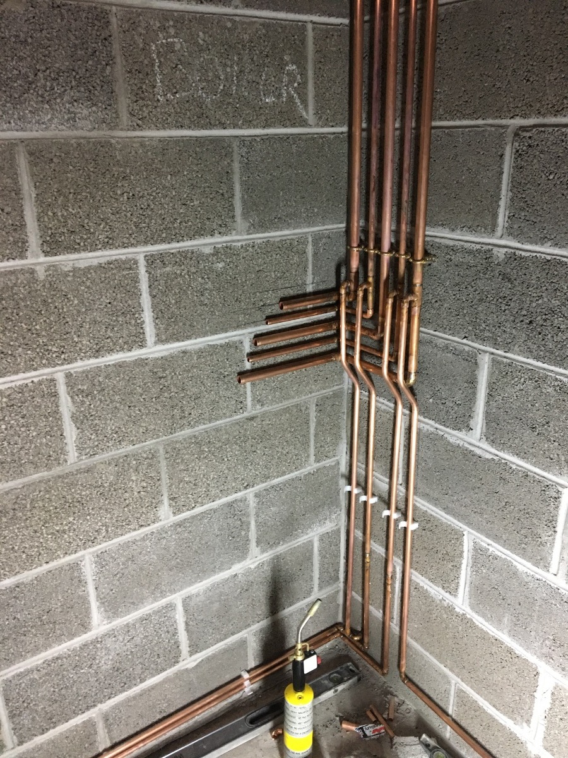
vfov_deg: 61.7
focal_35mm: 29
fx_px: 634
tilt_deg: -21.2
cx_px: 284
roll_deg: +0.5
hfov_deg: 48.2
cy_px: 379
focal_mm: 4.15
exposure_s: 1/20
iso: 200
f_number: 2.2
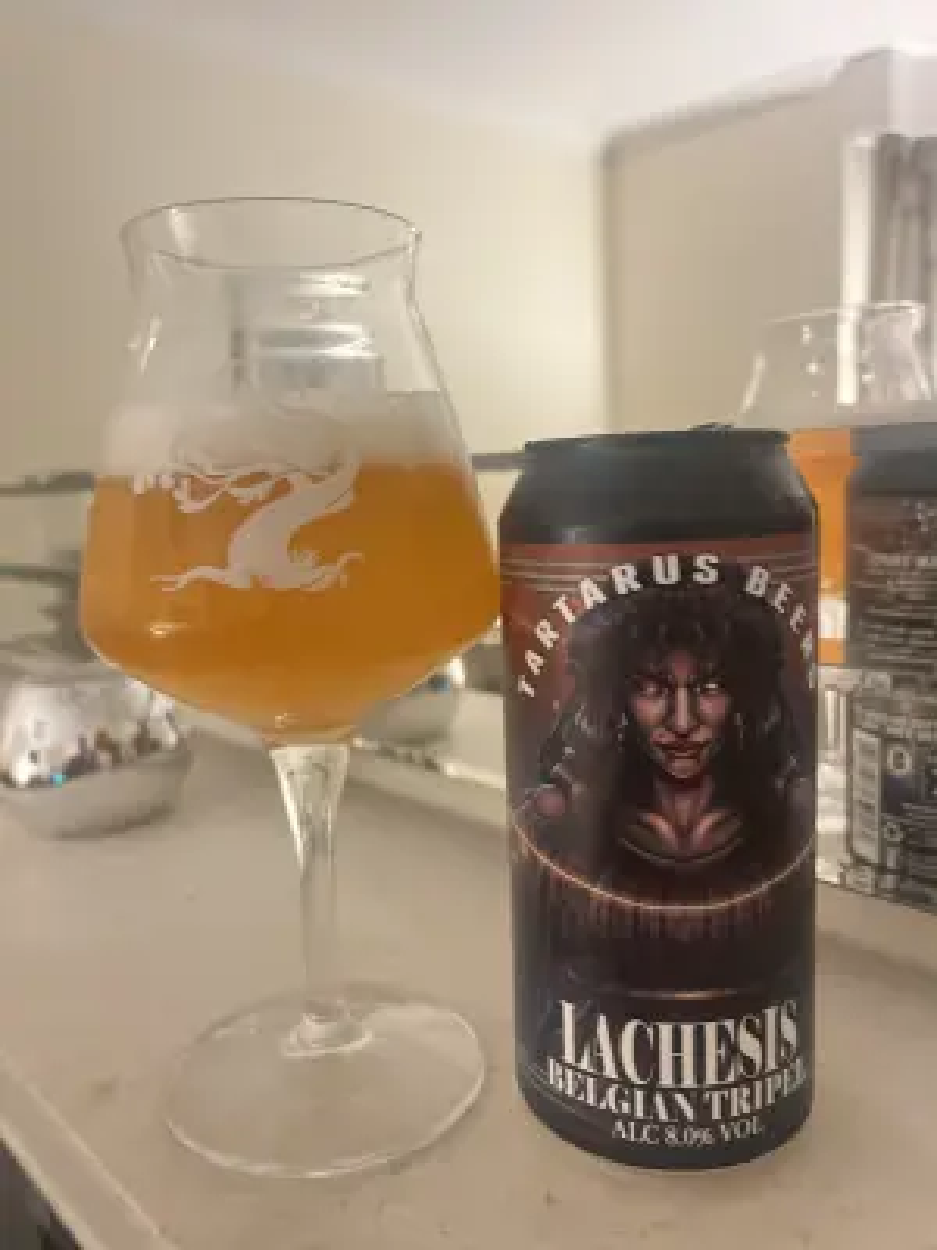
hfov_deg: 53.1
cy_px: 625
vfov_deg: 67.3
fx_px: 938
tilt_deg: -8.8
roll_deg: +3.1
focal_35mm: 26
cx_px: 468
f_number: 1.6
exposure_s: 1/25
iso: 1000
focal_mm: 5.1
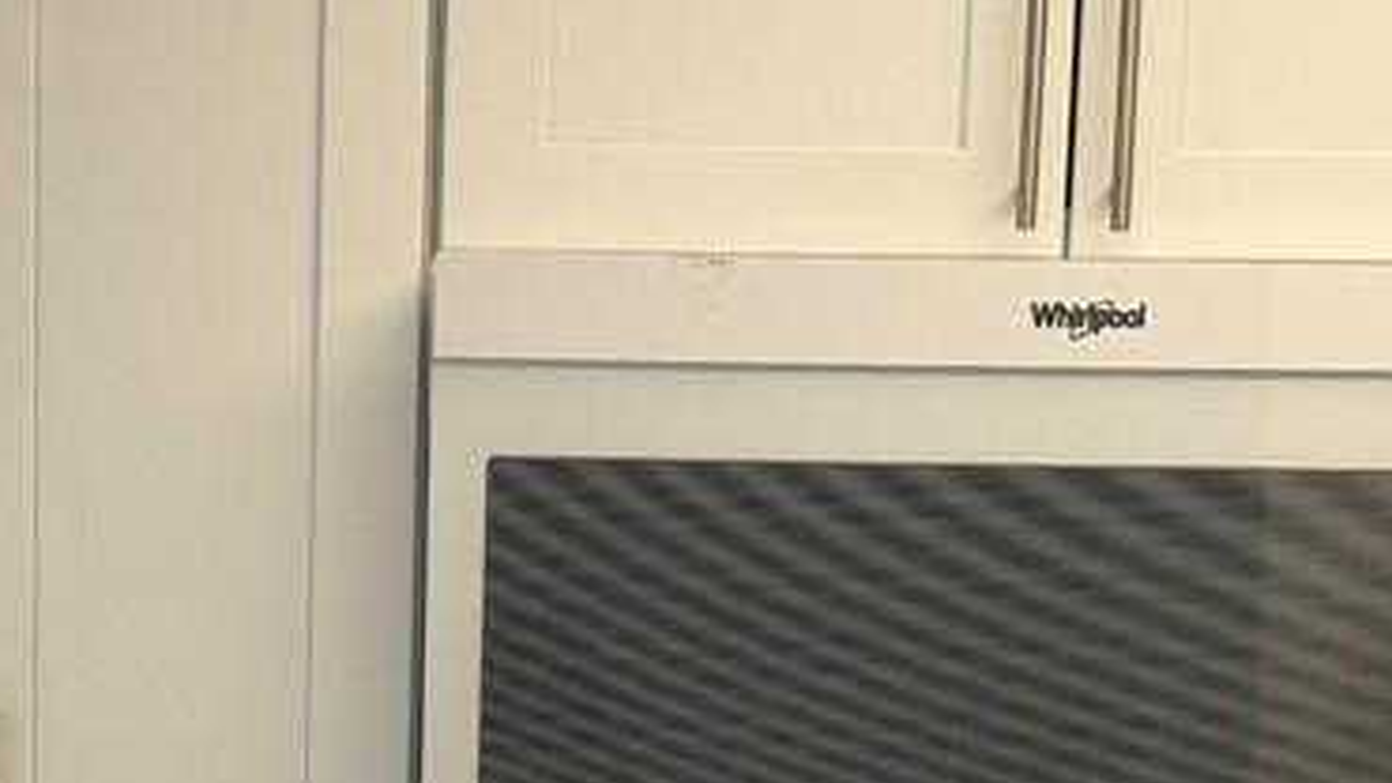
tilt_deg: -7.8
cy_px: 1382
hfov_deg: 18.8
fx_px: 4170
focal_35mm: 113
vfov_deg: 10.2
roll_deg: -0.7
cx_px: 376
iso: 64
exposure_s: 1/142
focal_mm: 6.76
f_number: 1.78
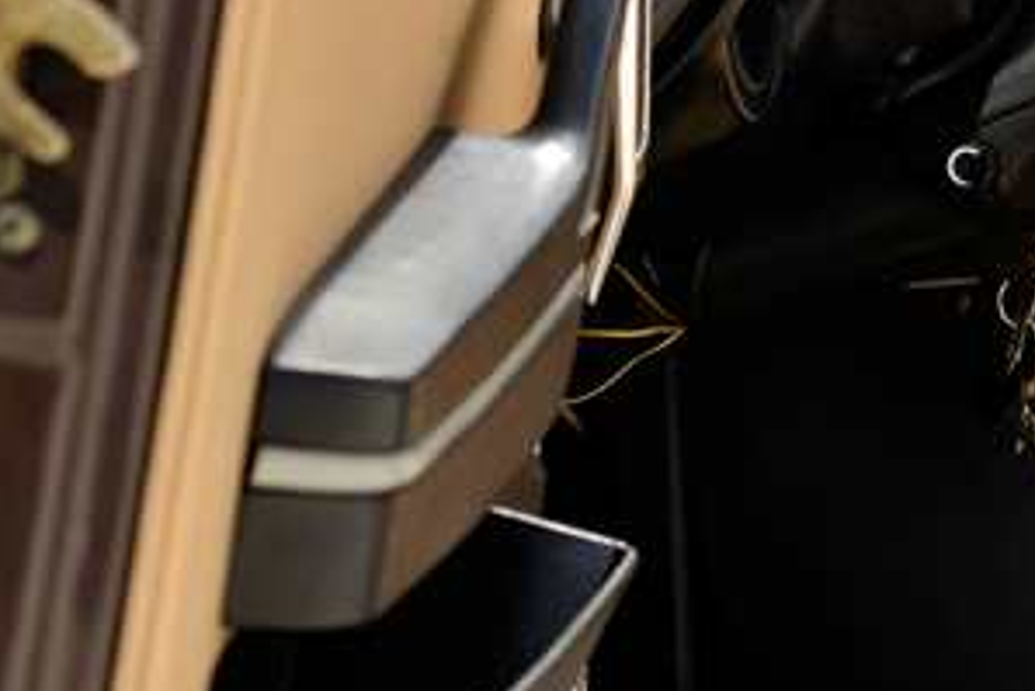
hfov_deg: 8.0
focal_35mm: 251
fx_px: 7219
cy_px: -14
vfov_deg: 5.5
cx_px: 1629
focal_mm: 78
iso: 125
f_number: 8
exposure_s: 1/125
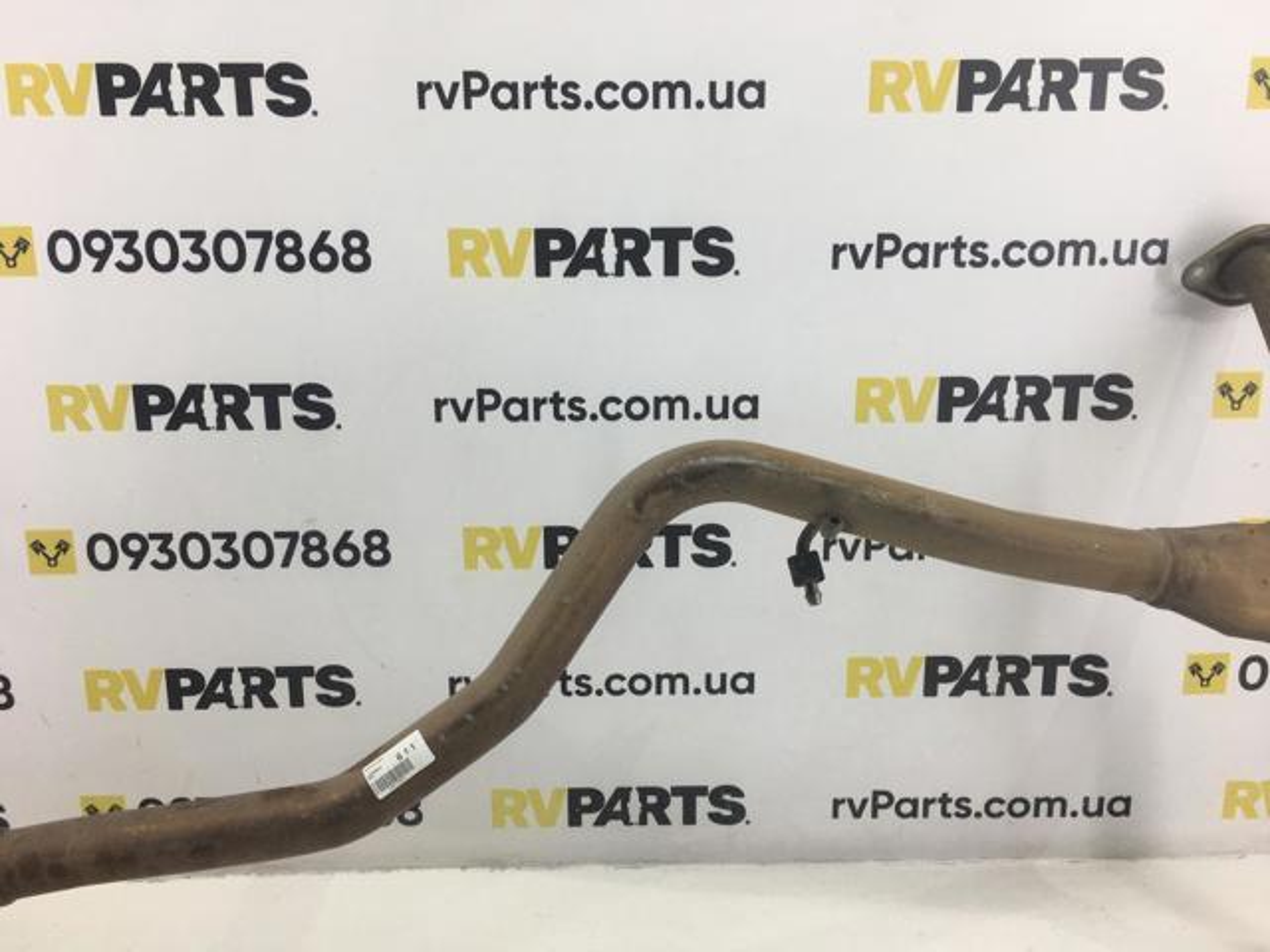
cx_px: 635
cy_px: 476
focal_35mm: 29
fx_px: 1064
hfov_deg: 61.7
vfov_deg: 48.2
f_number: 2.2
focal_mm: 4.15
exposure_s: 1/100
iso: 40
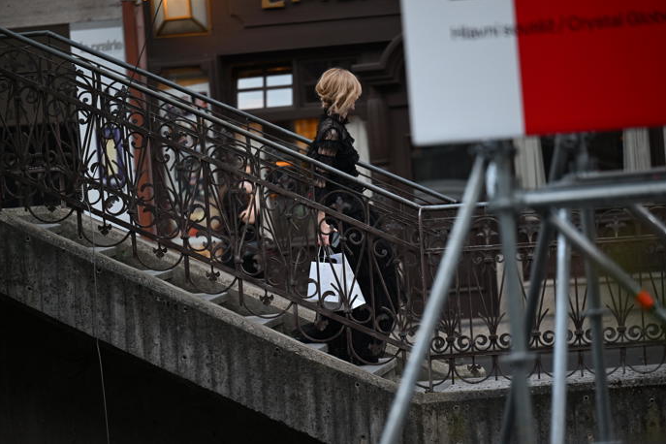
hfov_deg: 10.2
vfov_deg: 6.8
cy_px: 222
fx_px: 3718
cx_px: 333
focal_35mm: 201
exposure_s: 1/400
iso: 1000
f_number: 2.8
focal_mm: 200
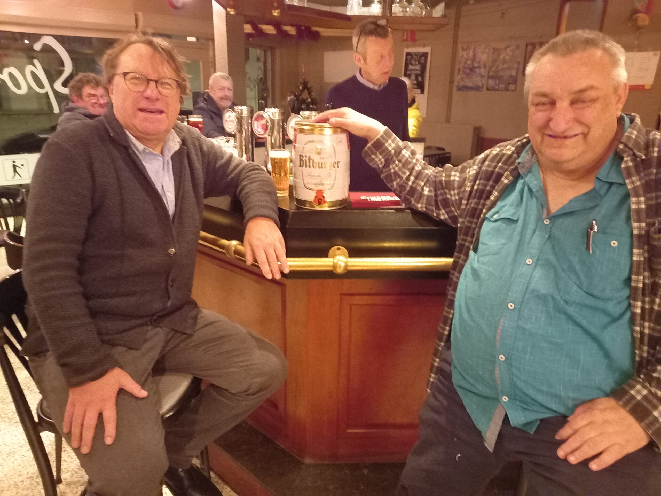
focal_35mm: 25
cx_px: 330
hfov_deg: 69.4
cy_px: 248
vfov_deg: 54.9
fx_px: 477
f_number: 2
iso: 2500
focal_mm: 4.6
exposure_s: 1/10
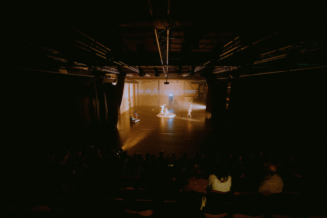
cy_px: 109
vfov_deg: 80.9
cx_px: 164
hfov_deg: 103.9
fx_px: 128
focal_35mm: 14
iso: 640
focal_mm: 14
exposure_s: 1/13
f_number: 1.4
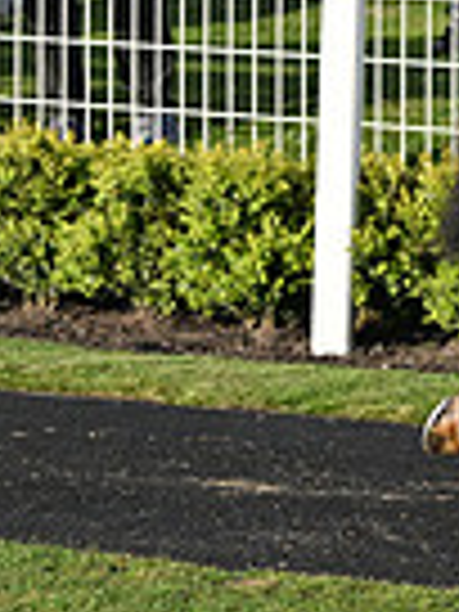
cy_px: -200
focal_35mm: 353
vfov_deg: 5.6
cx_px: 1260
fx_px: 6241
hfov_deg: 4.1
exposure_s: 1/2500
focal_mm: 86
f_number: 5.6
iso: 800
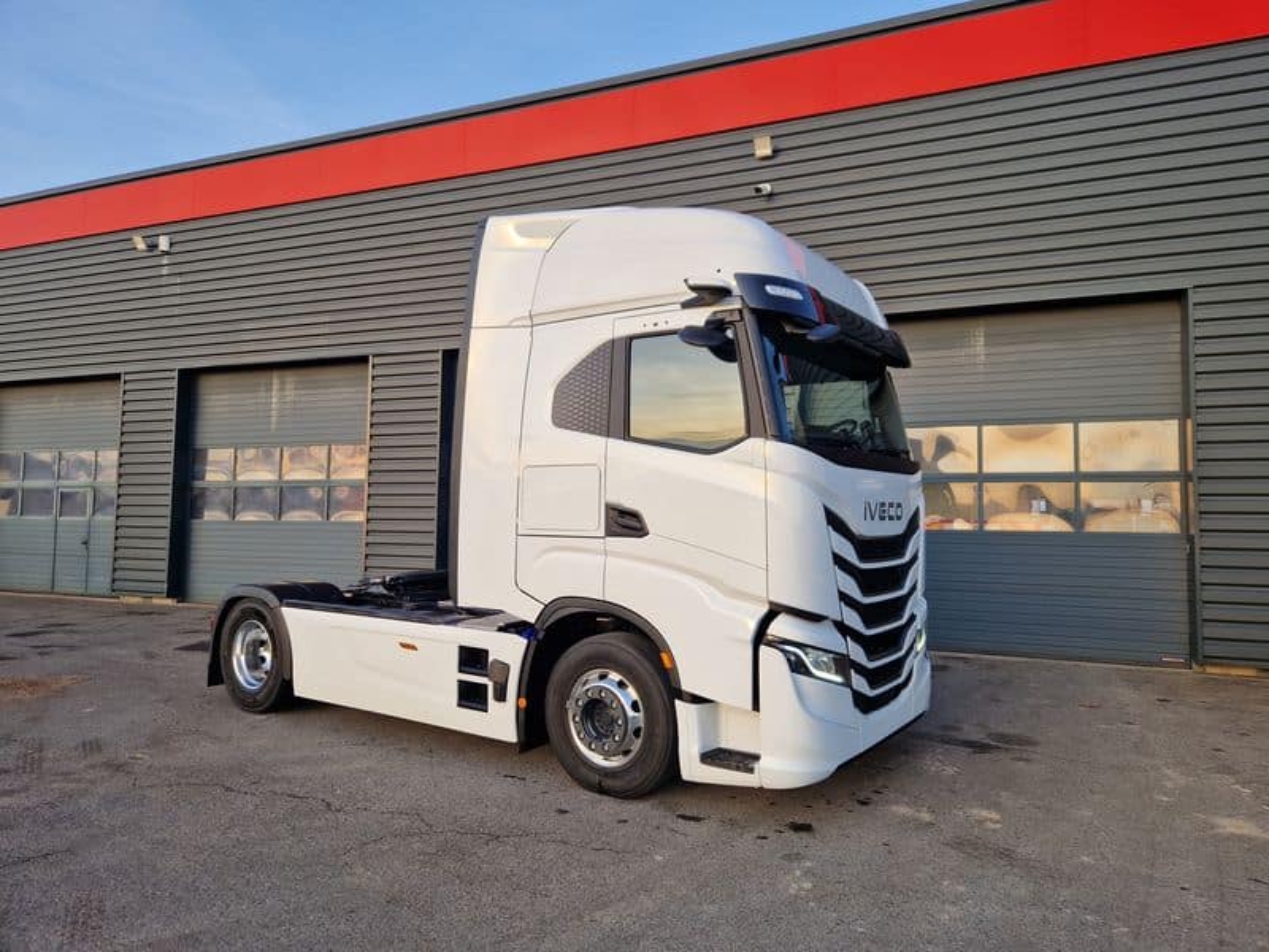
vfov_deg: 58.9
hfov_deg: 73.9
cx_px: 634
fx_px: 843
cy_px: 476
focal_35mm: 23
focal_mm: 5.4
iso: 50
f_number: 1.8
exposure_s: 1/1314
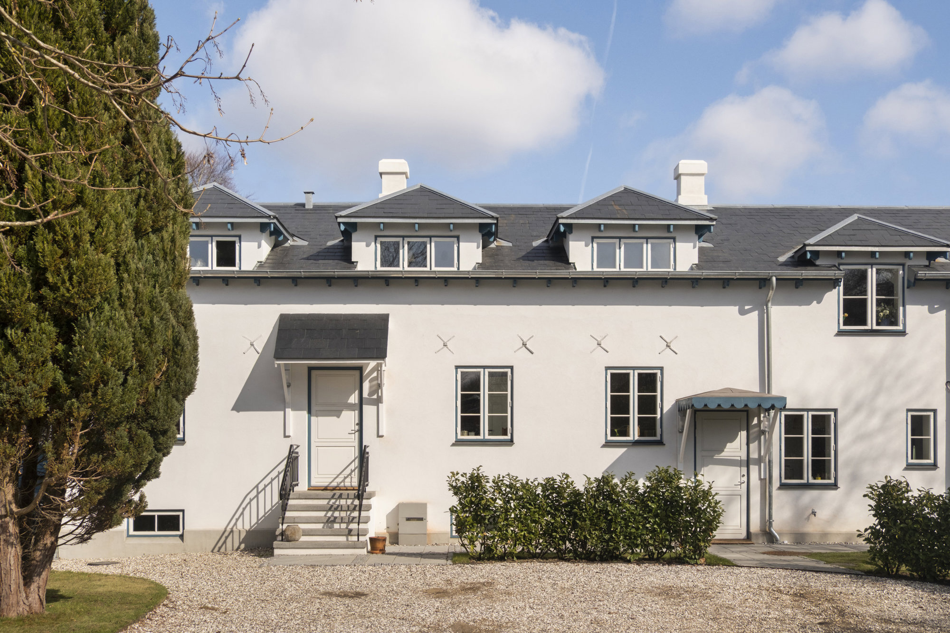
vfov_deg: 33.4
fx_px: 1055
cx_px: 475
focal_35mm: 40
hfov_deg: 48.5
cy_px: 316
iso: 320
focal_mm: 26.6
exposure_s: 1/850
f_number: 9
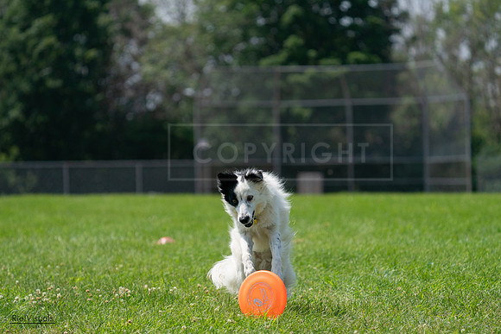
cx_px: 255
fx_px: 3437
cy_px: 167
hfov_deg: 8.3
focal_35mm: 247
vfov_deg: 5.6
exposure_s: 1/4000
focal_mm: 239
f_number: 5.6
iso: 800
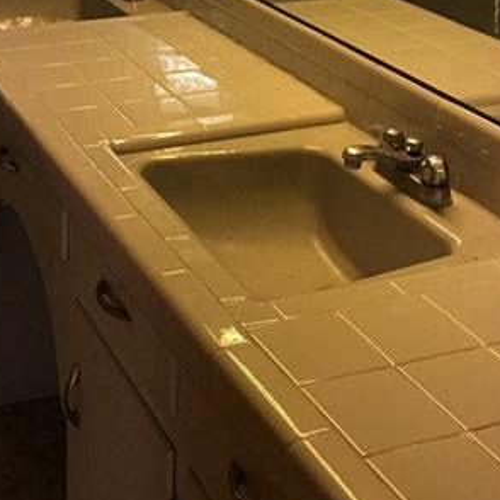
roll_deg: +0.2
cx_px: 56
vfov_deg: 24.8
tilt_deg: -17.8
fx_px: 1095
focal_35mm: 67
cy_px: 36
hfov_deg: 25.0
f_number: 2.2
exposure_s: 1/10
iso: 100
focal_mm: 4.15
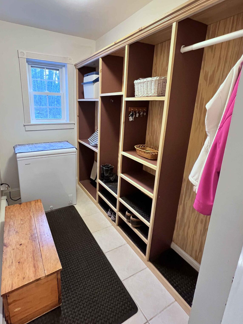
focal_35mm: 17
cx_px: 102
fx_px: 159
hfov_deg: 74.2
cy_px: 147
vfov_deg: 90.8
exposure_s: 1/60
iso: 500
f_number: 1.8
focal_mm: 1.57
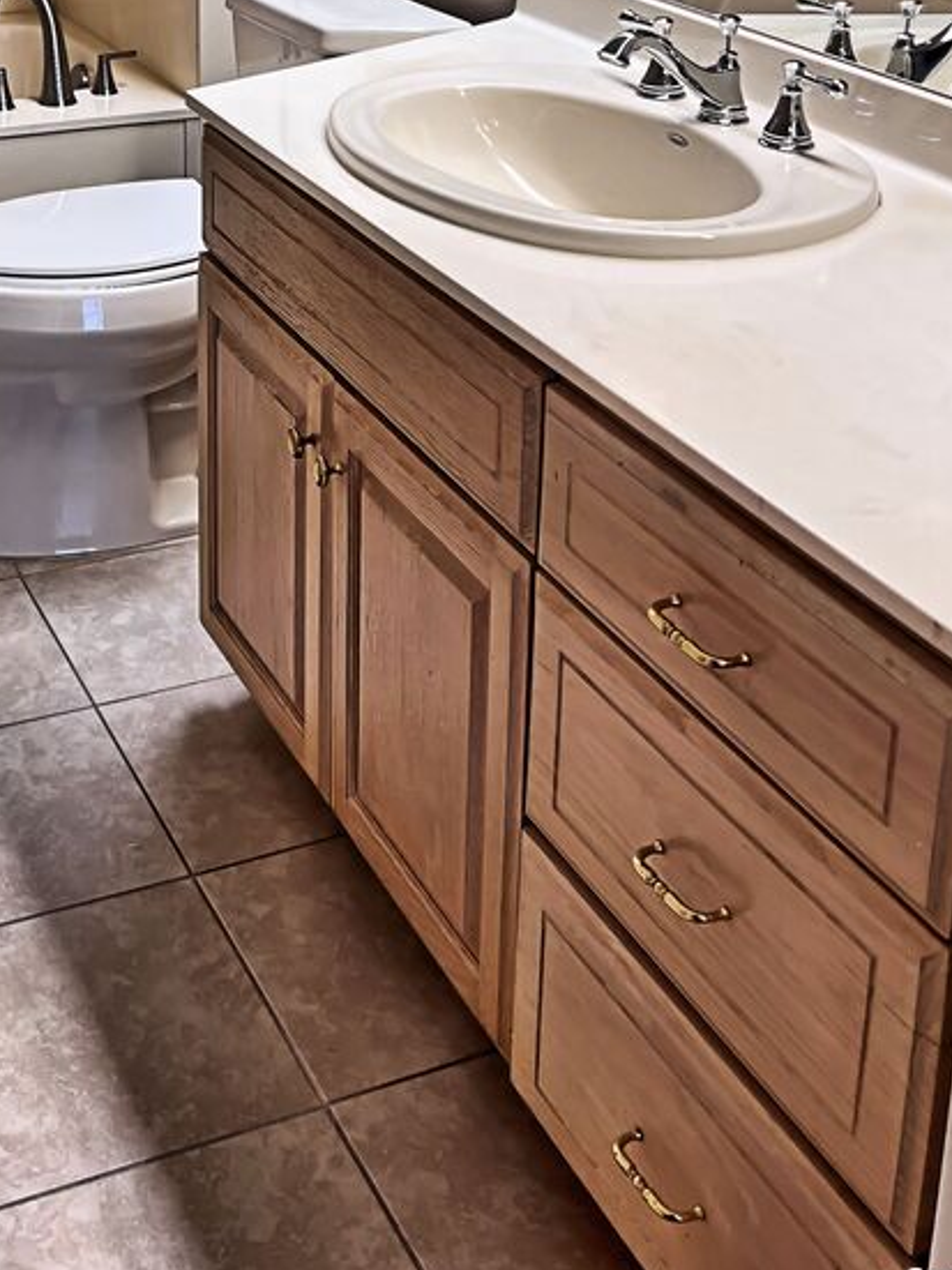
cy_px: 90
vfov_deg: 35.0
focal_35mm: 51
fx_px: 1871
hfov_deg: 28.1
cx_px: 214
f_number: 1.5
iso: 64
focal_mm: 5.7
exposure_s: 1/105
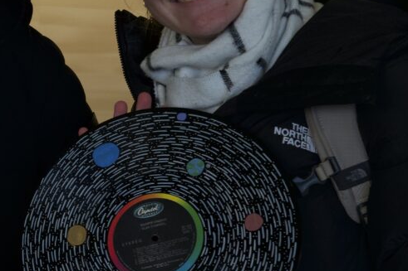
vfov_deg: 7.8
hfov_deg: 11.3
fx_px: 1994
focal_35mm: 176
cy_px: 140
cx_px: -161
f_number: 5.6
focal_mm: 54
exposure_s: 1/160
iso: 1250
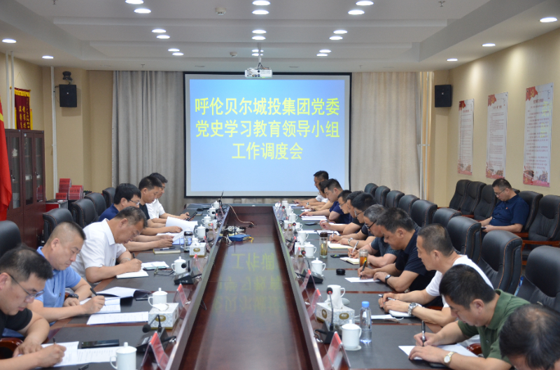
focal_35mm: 48
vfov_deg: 27.9
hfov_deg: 41.2
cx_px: 280
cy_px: 185
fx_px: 745
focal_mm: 32
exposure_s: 1/60
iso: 800
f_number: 4
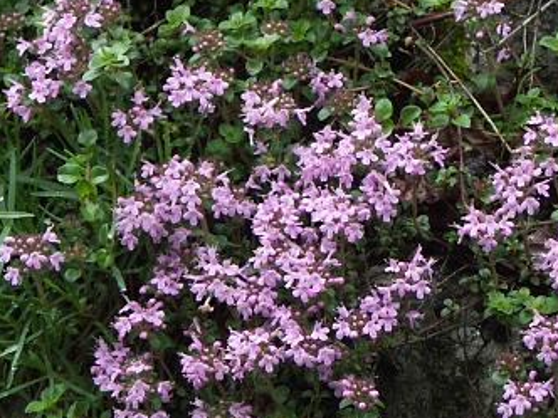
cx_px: 442
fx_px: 5465
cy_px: 121
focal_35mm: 339
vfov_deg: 4.4
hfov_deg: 5.8
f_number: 3.5
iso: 100
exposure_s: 1/30
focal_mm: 28.03
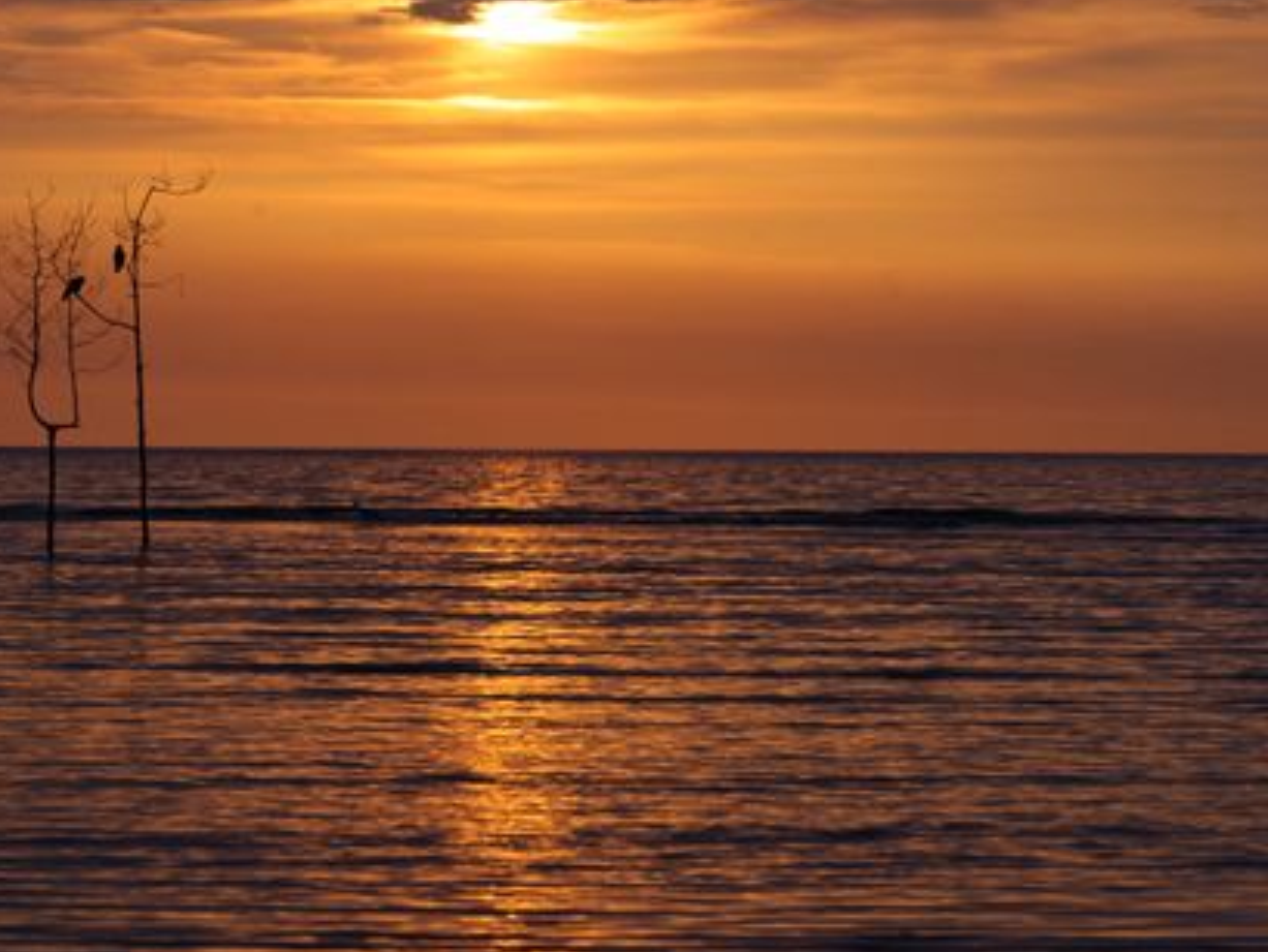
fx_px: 6925
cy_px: 431
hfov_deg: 10.5
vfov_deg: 7.9
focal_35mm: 189
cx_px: 577
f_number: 9
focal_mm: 157
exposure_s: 1/200
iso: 200
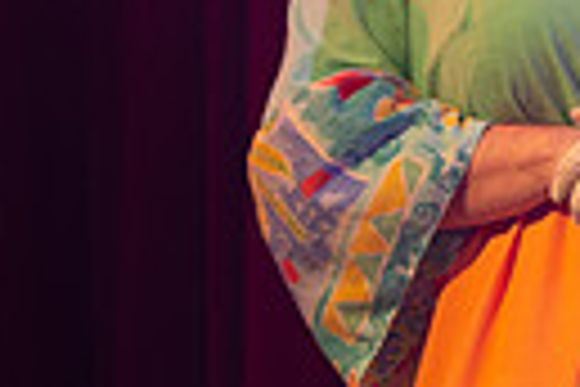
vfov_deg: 2.6
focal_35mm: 523
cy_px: -45
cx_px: 1169
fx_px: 8425
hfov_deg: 3.9
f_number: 2.8
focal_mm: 116
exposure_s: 1/80
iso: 1000
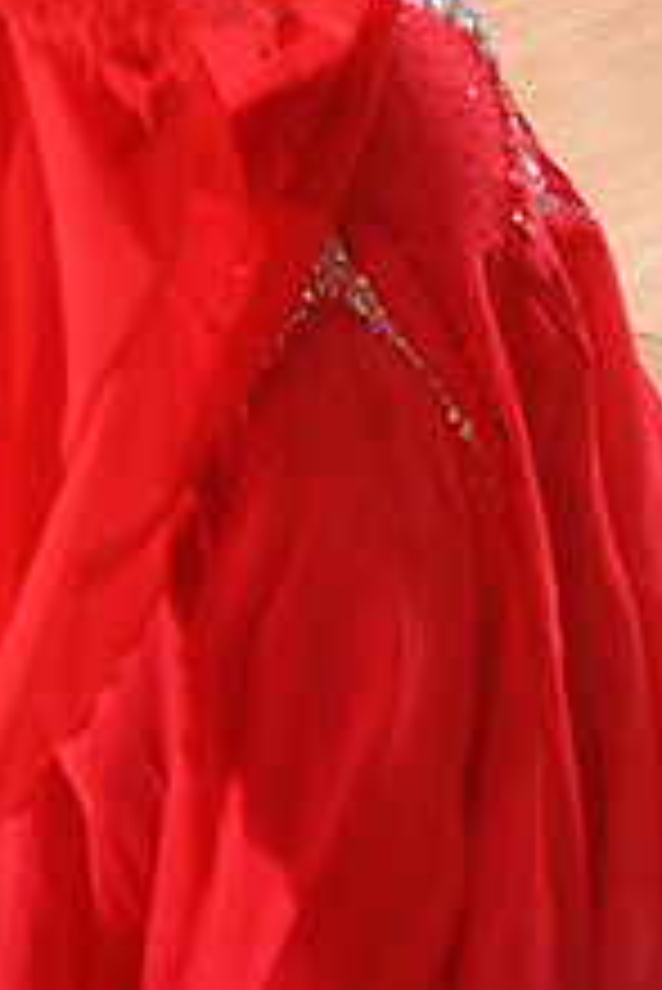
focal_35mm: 116
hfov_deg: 11.6
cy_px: -306
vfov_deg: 16.6
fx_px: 3194
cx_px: -106
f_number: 4
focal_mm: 44
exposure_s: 1/400
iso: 3200
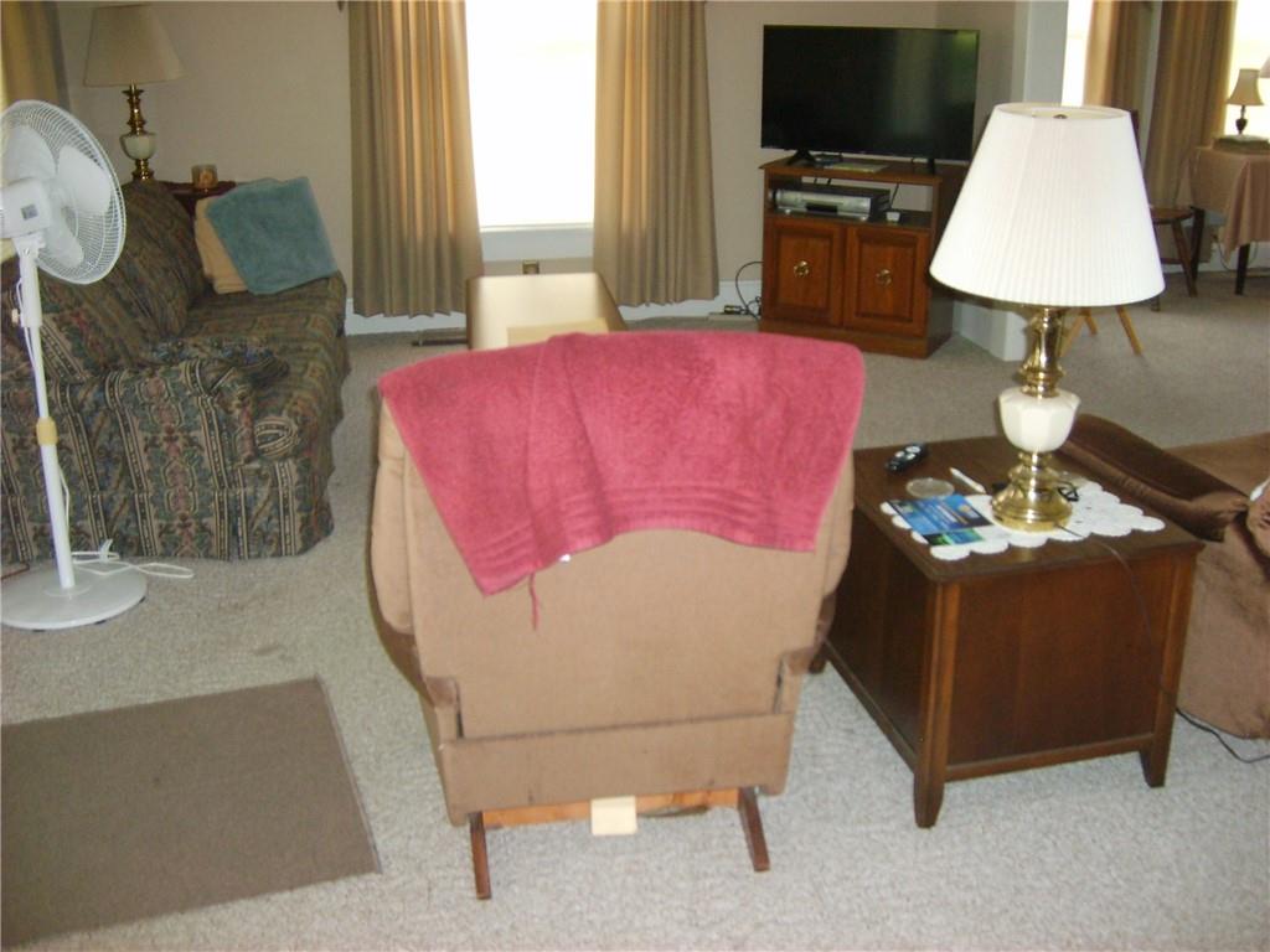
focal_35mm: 35
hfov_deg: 52.6
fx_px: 1284
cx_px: 635
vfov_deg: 40.7
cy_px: 476
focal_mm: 5.8
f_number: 2.8
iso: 226
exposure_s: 1/30
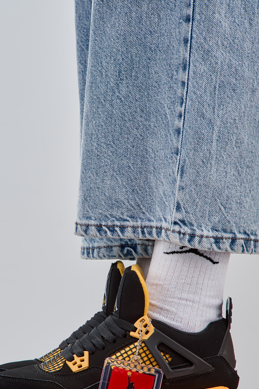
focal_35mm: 138
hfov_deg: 9.9
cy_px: 284
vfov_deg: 14.8
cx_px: 113
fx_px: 1489
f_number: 9
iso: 100
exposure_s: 1/100
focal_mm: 92
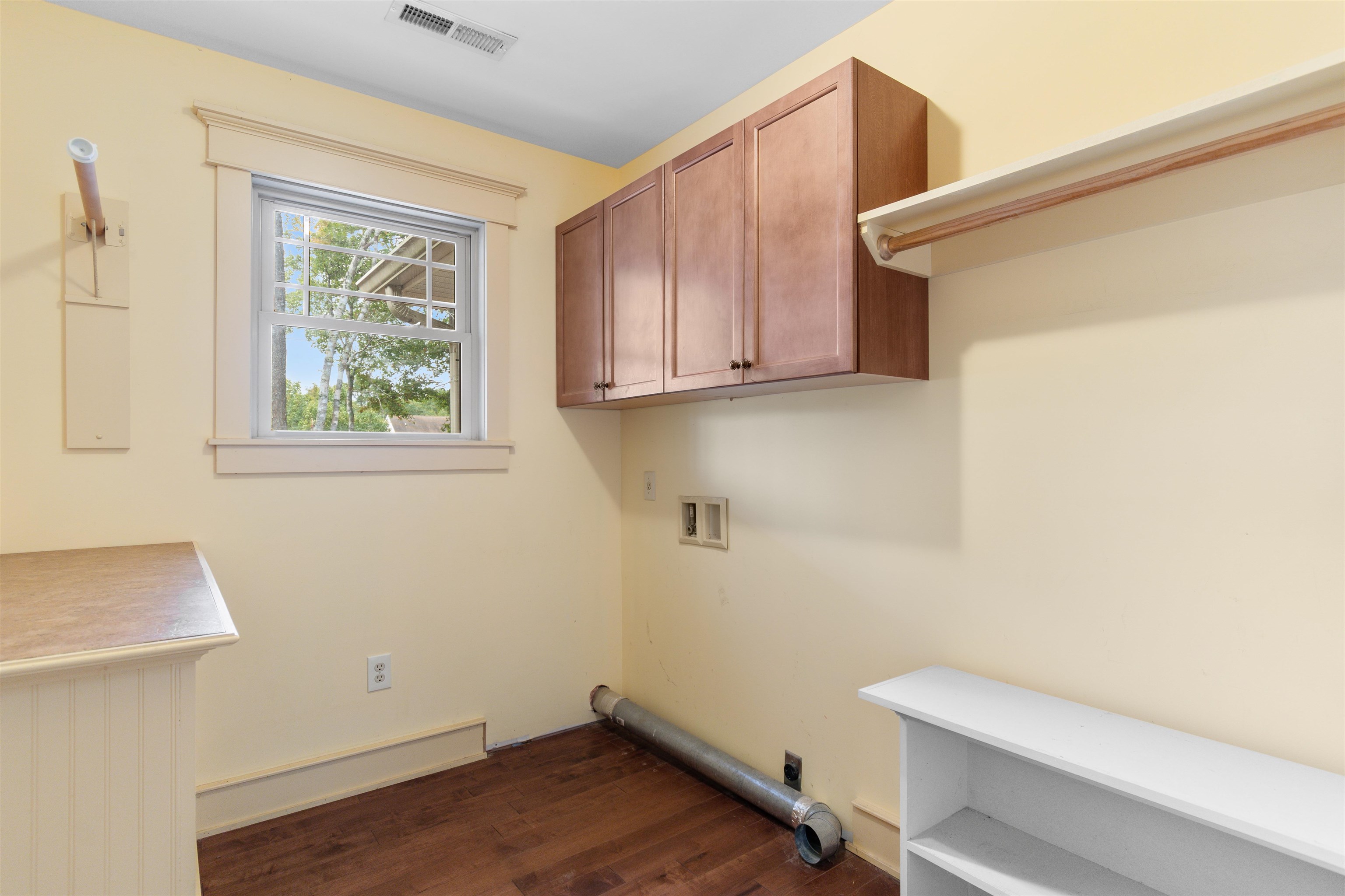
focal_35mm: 18
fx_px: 672
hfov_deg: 90.0
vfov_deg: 67.4
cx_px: 672
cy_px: 448
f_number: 4.8
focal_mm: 12
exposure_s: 1/2
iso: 100
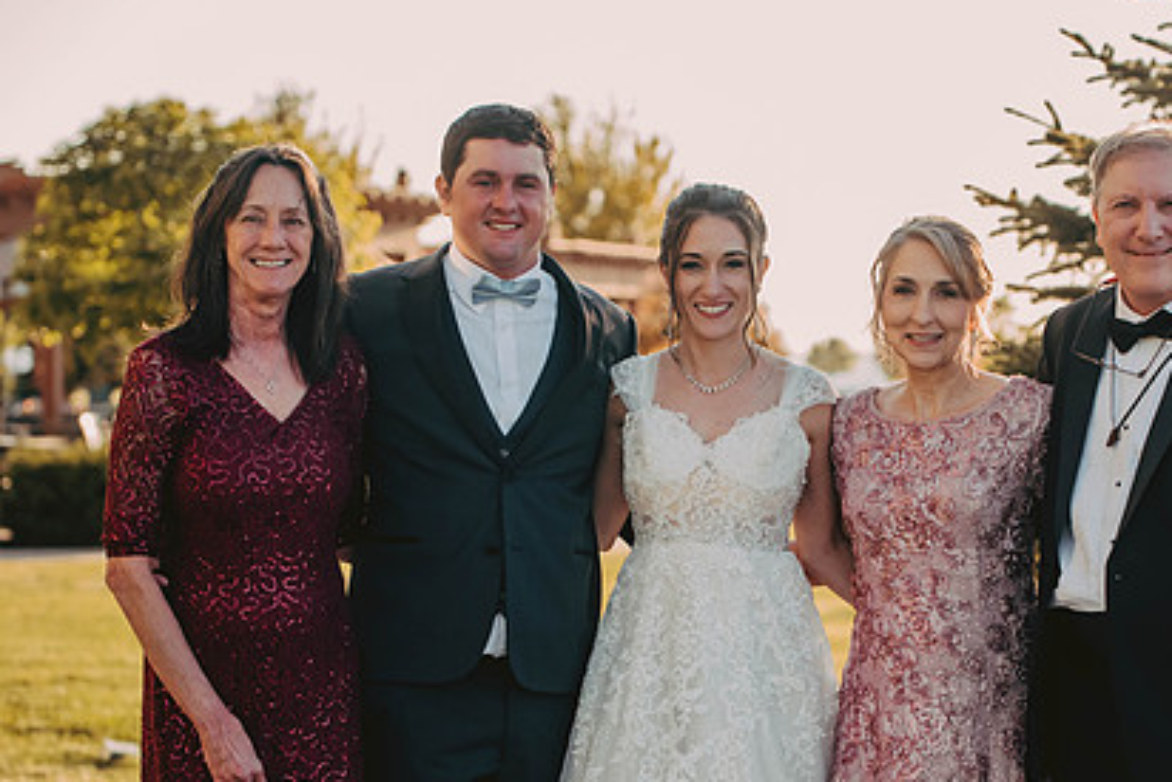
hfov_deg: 19.8
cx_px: 708
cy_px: 491
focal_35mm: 103
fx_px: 3354
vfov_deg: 13.3
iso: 800
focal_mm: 70
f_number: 2.8
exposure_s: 1/2500
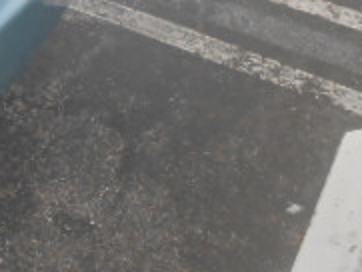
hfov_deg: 19.5
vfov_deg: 15.4
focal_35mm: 92
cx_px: -120
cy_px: -64
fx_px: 963
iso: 80
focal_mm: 4.6
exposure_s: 1/160
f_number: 3.5
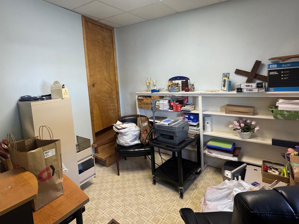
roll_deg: +4.3
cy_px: 96
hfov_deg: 84.2
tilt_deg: -4.2
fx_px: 164
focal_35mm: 19
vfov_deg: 68.3
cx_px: 129
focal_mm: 2.22
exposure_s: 1/120
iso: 250
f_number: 2.2
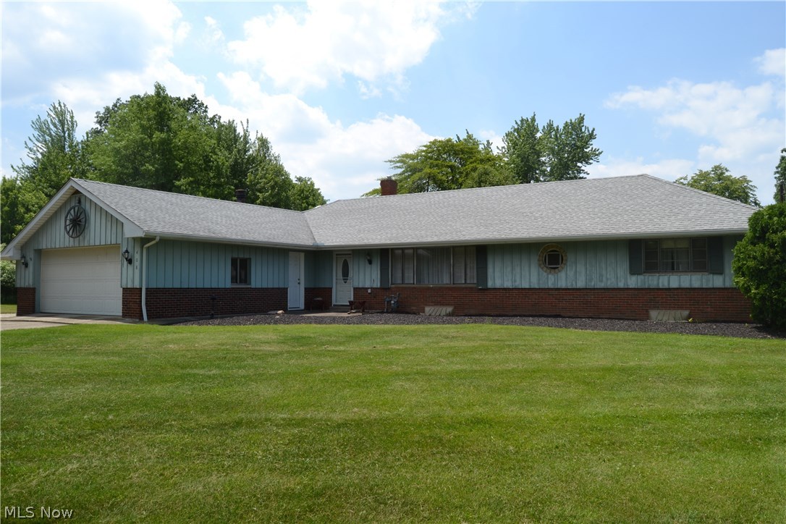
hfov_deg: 67.4
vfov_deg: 47.9
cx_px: 393
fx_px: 589
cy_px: 262
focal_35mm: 27
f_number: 14
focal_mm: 18
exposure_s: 1/80
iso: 100
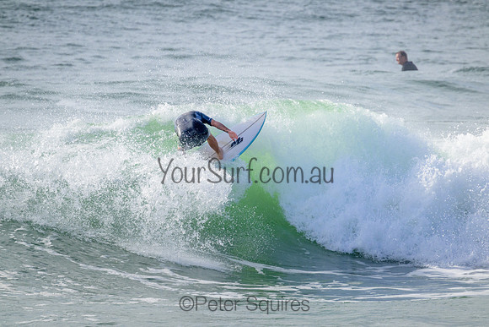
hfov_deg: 2.6
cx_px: 244
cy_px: 164
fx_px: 10869
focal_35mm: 800
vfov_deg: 1.7
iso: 1000
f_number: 11
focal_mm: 800
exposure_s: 1/2000
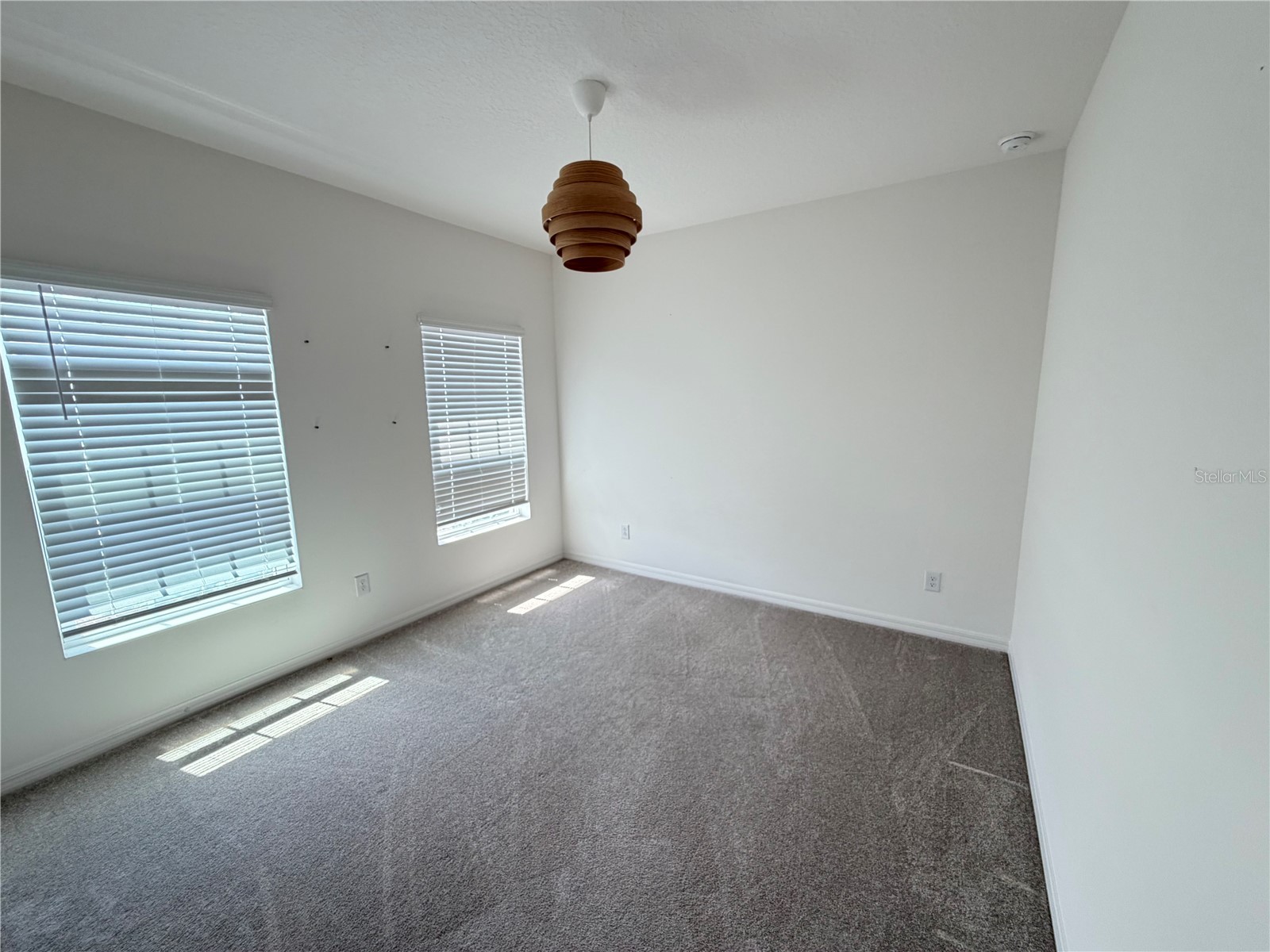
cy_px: 476
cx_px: 635
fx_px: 514
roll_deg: +1.5
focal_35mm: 14
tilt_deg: -9.3
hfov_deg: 102.1
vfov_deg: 85.7
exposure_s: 1/60
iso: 200
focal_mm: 2.22
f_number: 2.2
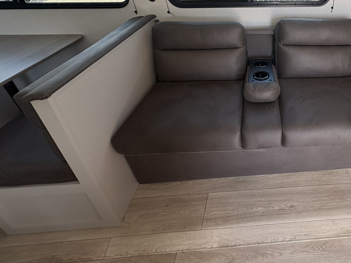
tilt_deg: -28.3
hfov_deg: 69.8
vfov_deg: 57.1
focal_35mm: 22
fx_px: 223
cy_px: 58
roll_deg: +2.0
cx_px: 274
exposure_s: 1/127
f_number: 2.2
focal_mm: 2.22
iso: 100
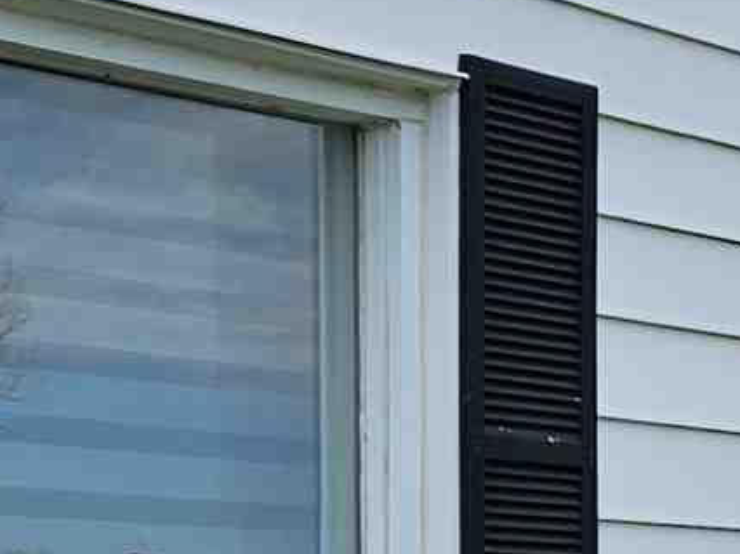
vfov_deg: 8.8
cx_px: 1680
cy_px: 641
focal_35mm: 166
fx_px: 3547
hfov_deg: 10.5
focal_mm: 5.4
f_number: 1.8
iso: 25
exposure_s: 1/2000
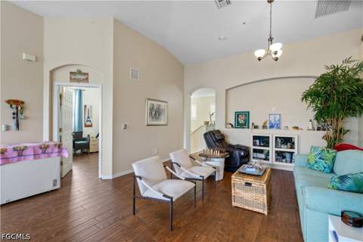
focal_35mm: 16
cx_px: 182
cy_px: 121
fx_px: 161
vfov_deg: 73.7
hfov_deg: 96.7
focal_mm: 16
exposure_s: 1/15
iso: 400
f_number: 8
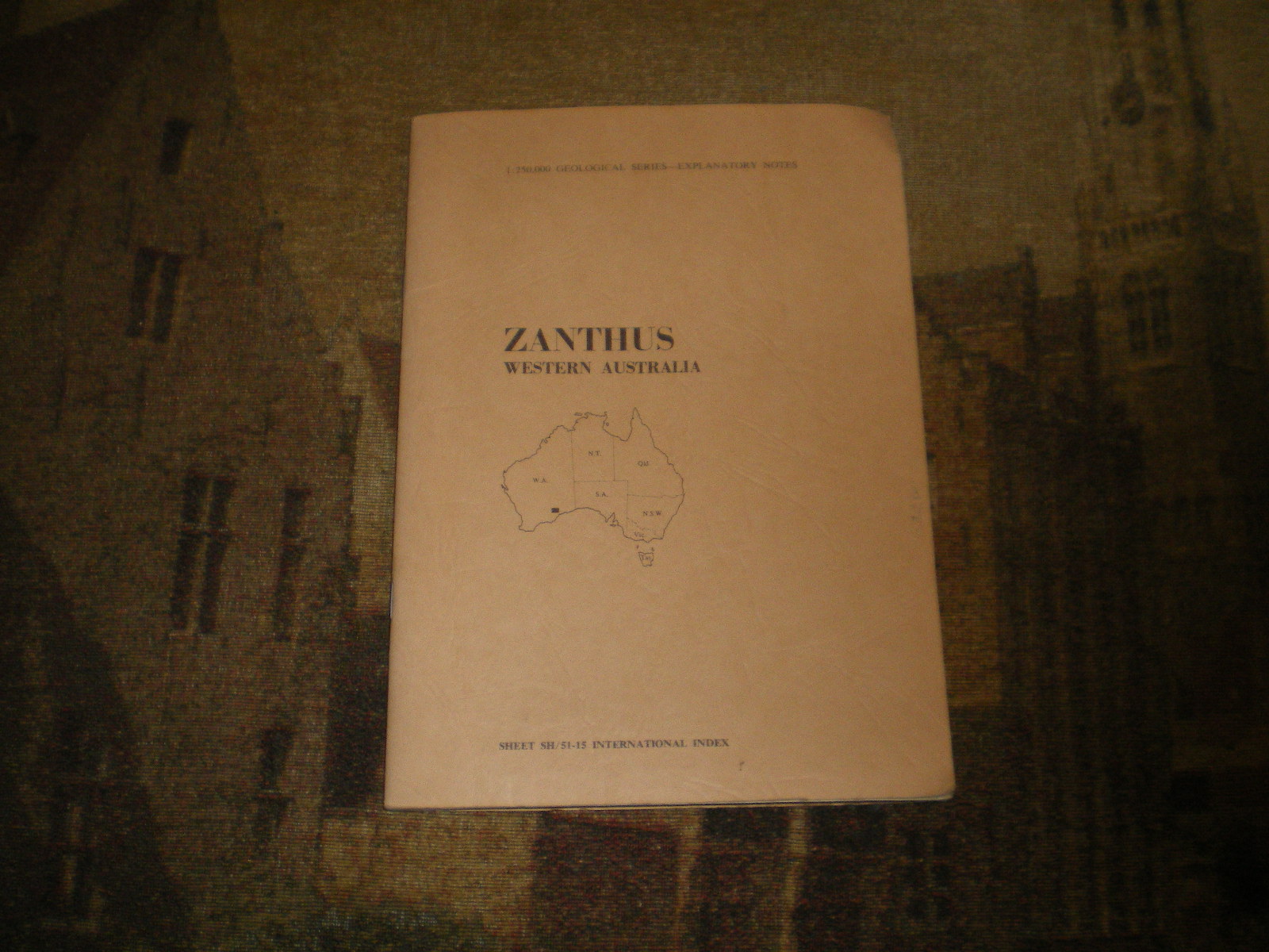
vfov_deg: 37.7
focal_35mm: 38
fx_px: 1393
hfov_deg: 49.0
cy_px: 476
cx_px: 634
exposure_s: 1/50
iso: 250
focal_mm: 6.3
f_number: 3.1
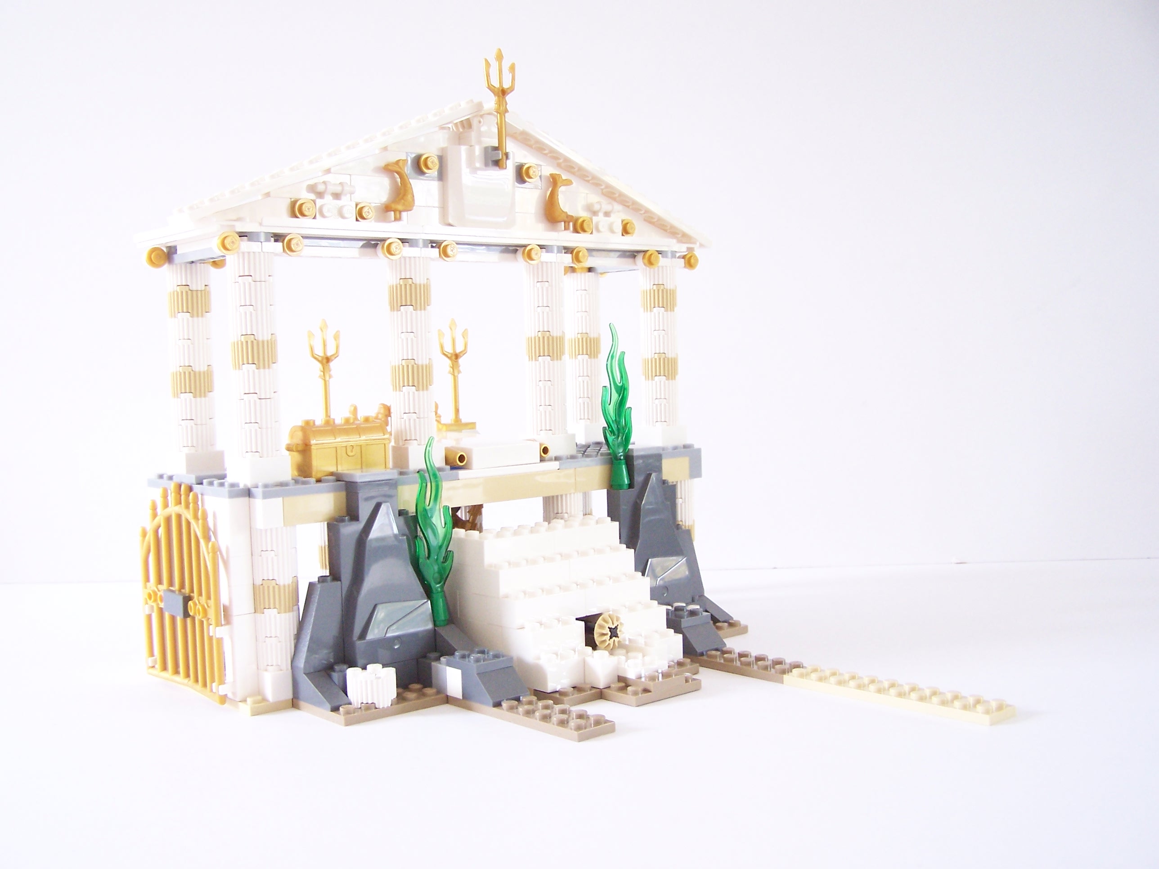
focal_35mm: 38
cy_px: 434
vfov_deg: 37.7
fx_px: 1272
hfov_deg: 49.0
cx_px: 580
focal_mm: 6.3
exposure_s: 1/8
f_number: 3.2
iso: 200
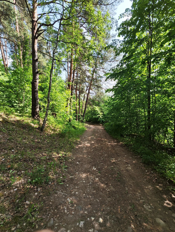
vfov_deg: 102.0
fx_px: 94
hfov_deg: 85.8
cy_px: 116
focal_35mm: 14
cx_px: 88
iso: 50
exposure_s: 1/227
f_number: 2.2
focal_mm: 2.16
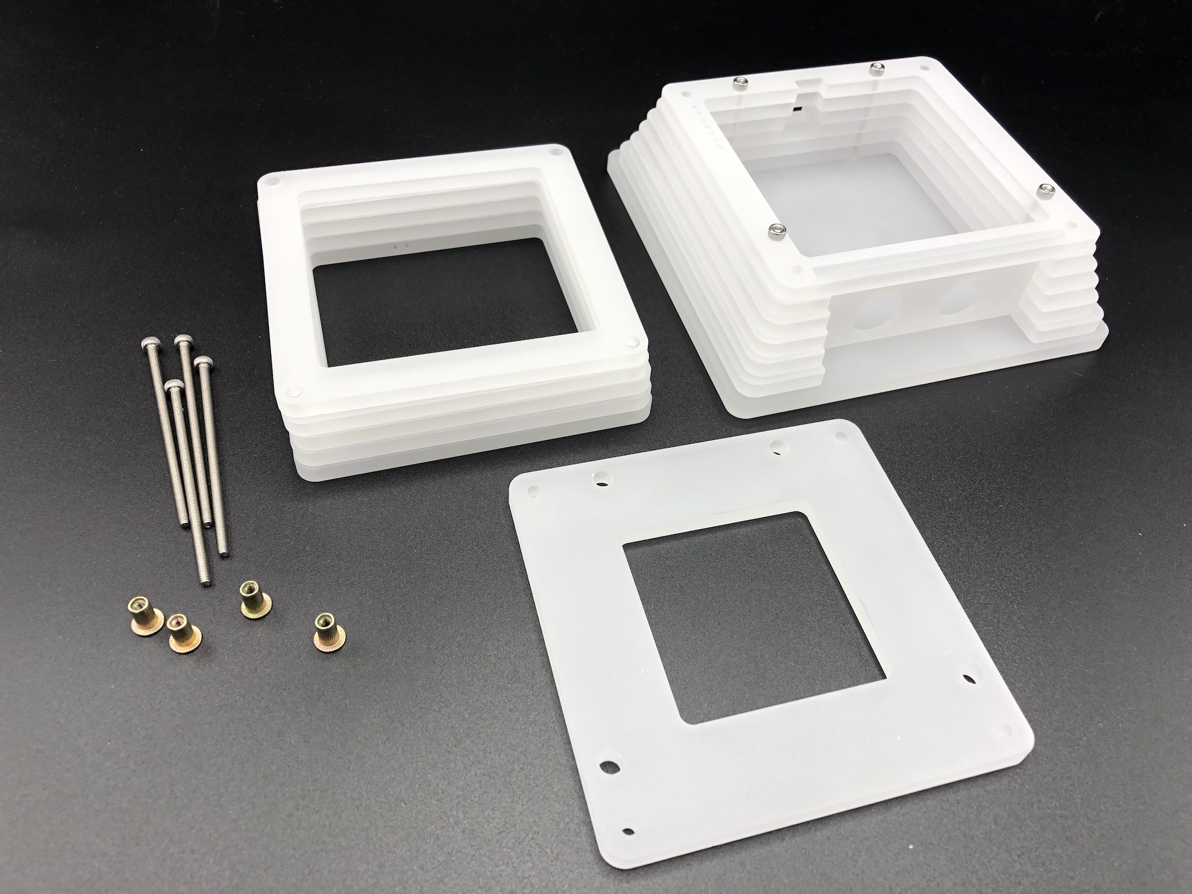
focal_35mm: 28
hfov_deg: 63.4
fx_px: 964
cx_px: 596
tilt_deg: -50.7
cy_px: 447
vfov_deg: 49.7
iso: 20
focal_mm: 4
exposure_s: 1/164
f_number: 1.8
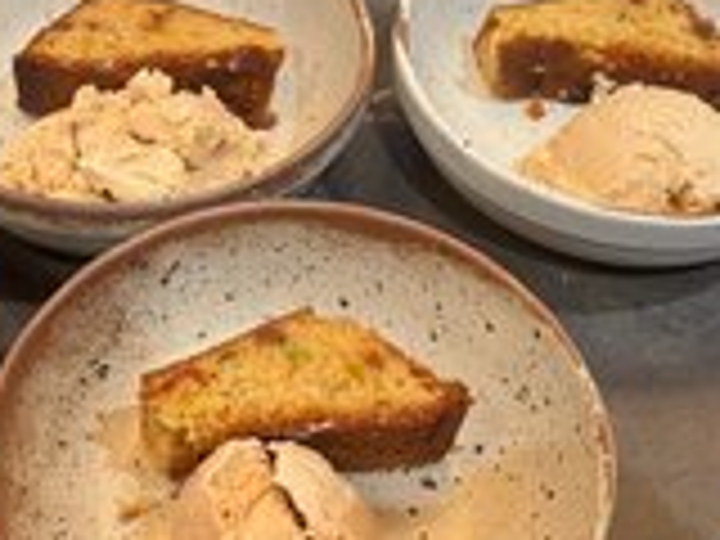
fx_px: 1248
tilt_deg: -45.8
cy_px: 184
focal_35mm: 60
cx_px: 256
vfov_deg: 24.3
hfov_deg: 32.0
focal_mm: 6.76
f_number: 1.78
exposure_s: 1/100
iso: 200
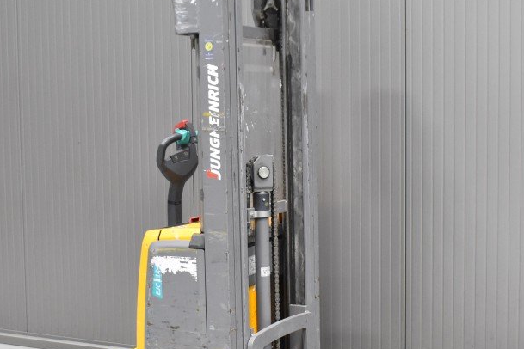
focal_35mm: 65
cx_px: 278
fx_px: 946
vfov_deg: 20.9
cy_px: 207
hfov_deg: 31.0
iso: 1600
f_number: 4.5
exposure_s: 1/40
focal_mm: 22
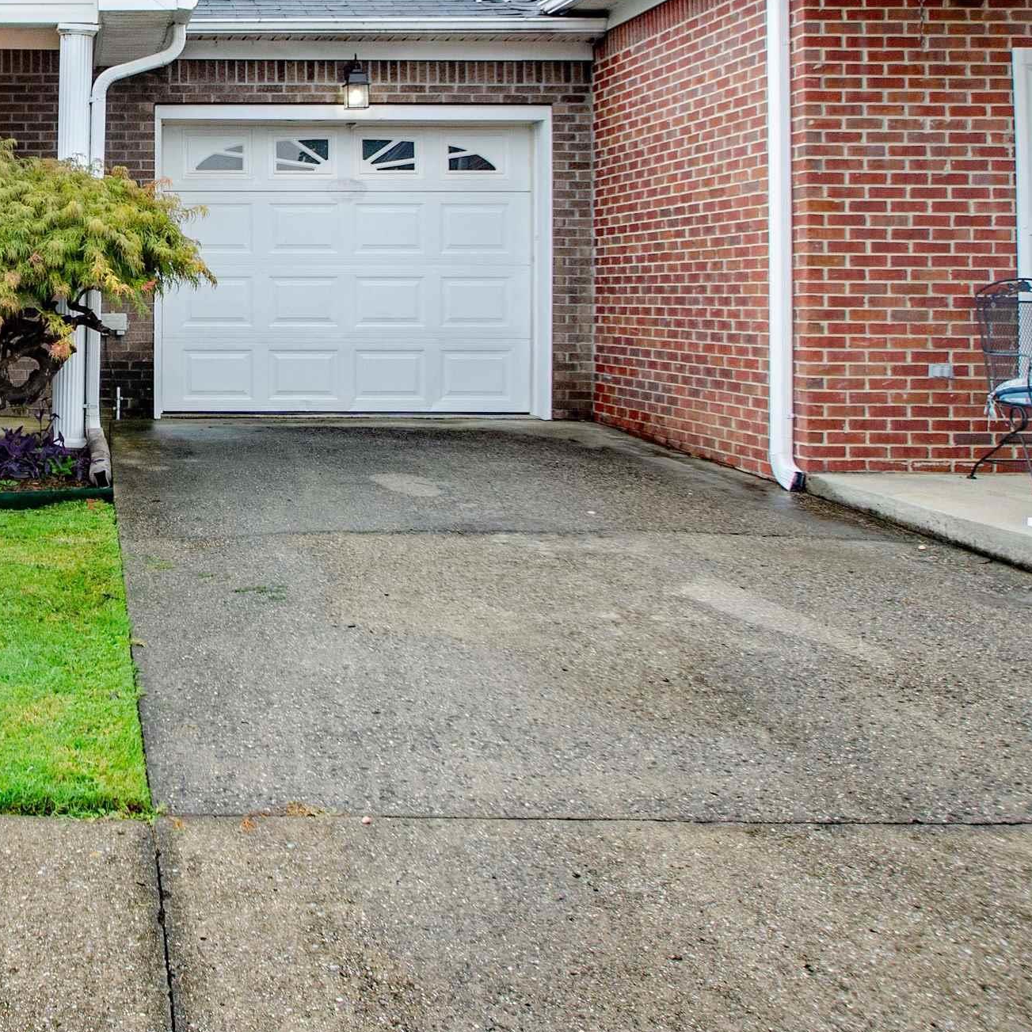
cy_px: 238
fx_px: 1417
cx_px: 33
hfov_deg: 36.5
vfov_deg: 38.8
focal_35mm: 42
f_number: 7.1
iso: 400
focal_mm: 14
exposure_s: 1/160
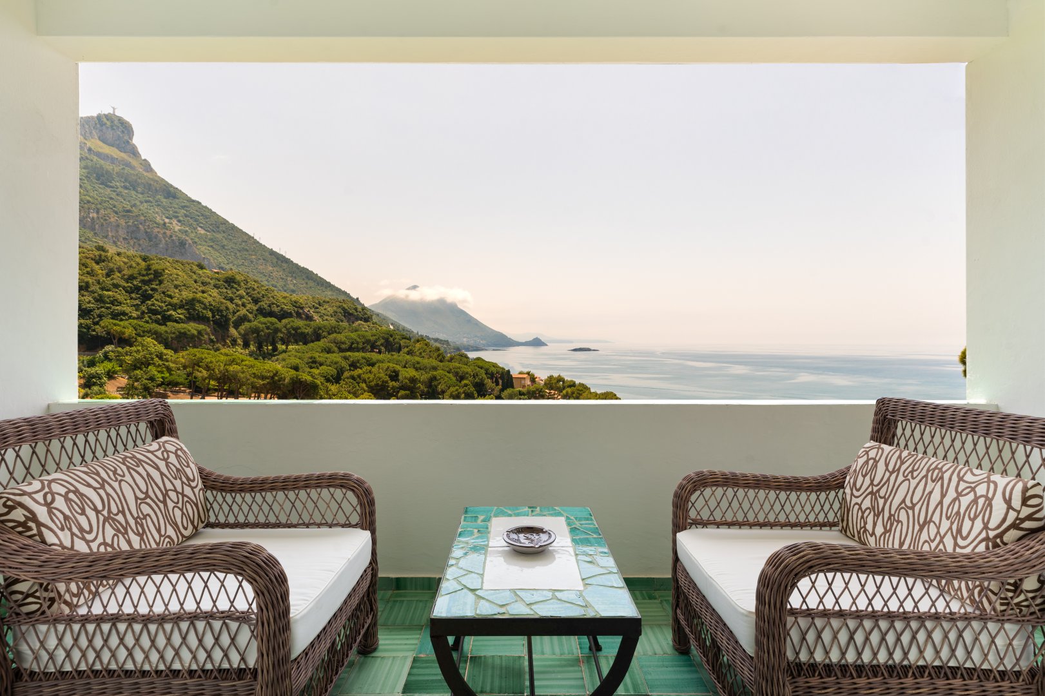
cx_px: 522
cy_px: 348
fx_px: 493
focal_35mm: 17
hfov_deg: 93.3
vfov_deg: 70.4
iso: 100
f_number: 9
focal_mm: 17
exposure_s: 1/500
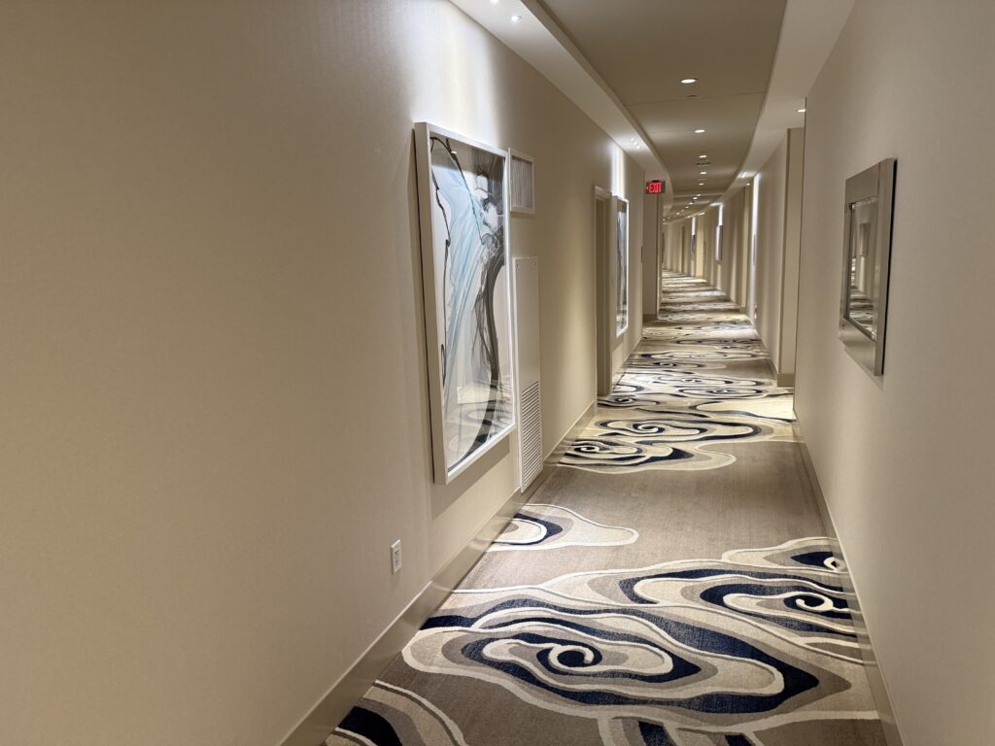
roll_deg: +1.7
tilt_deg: -12.5
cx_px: 498
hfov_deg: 71.6
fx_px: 690
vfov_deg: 56.8
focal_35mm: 24
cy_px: 373
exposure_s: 1/60
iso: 250
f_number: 1.78
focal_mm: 6.76
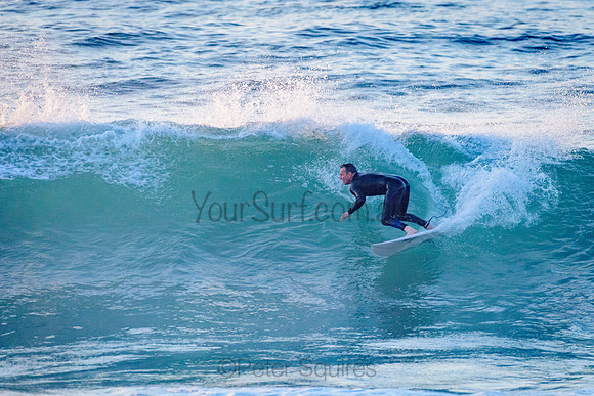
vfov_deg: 2.3
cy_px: 194
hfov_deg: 3.4
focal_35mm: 611
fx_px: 10088
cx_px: 346
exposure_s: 1/2000
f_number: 5.6
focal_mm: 500
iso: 1800
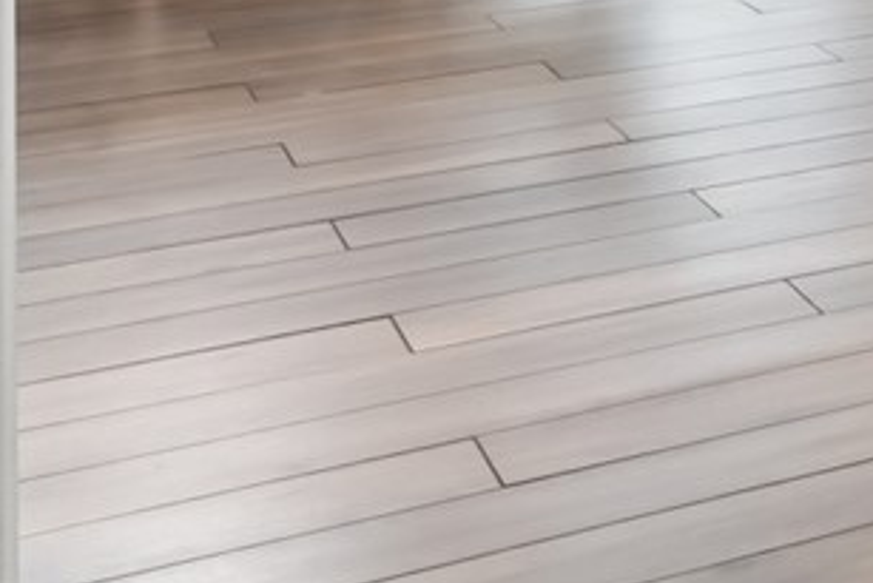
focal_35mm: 99
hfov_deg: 11.8
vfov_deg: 12.3
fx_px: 2402
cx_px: 2556
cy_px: -560
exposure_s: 1/10
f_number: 8
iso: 500
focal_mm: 14
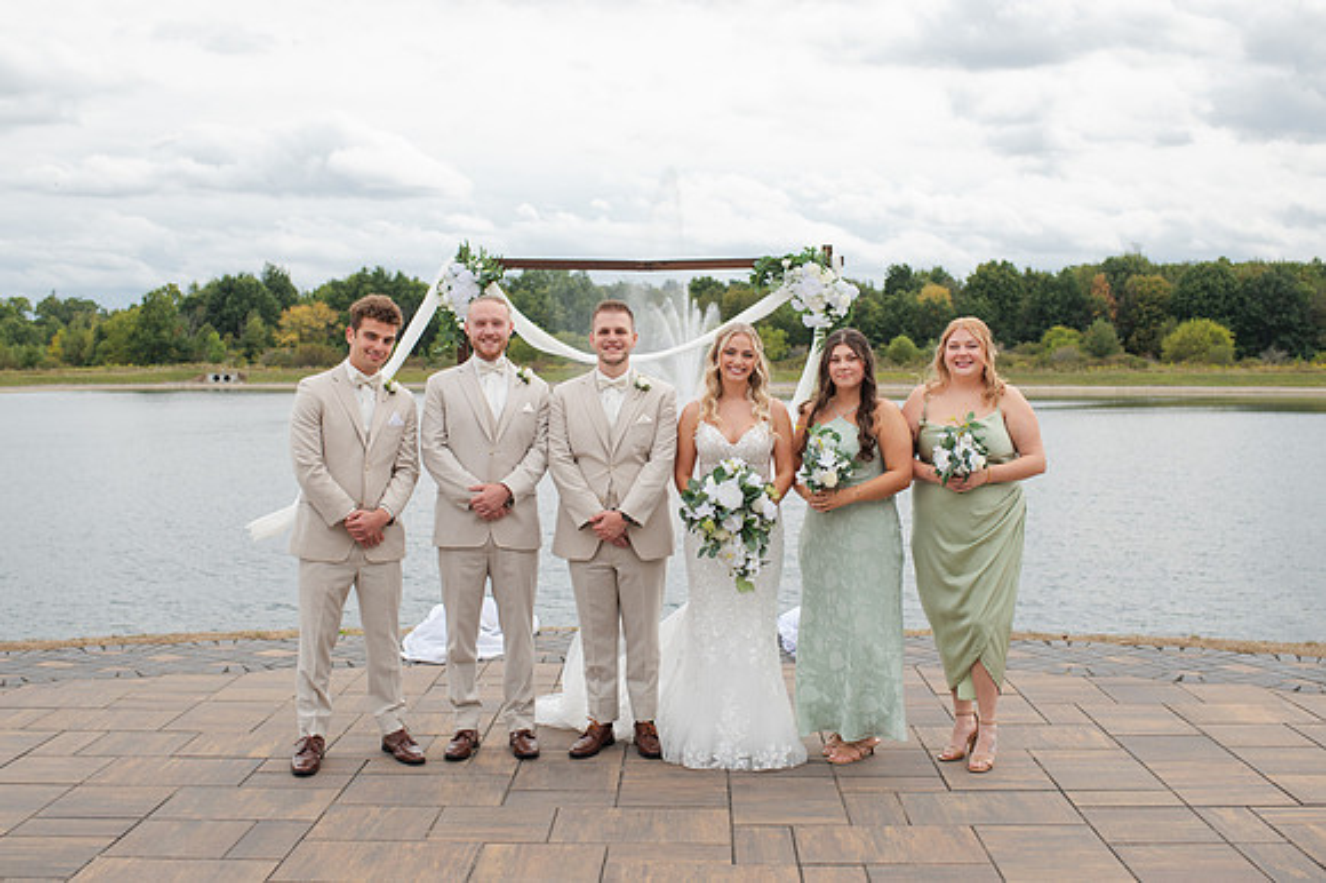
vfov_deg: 32.9
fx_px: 1494
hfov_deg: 47.9
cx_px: 655
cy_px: 437
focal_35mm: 41
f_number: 3.5
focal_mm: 35
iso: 100
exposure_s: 1/1000
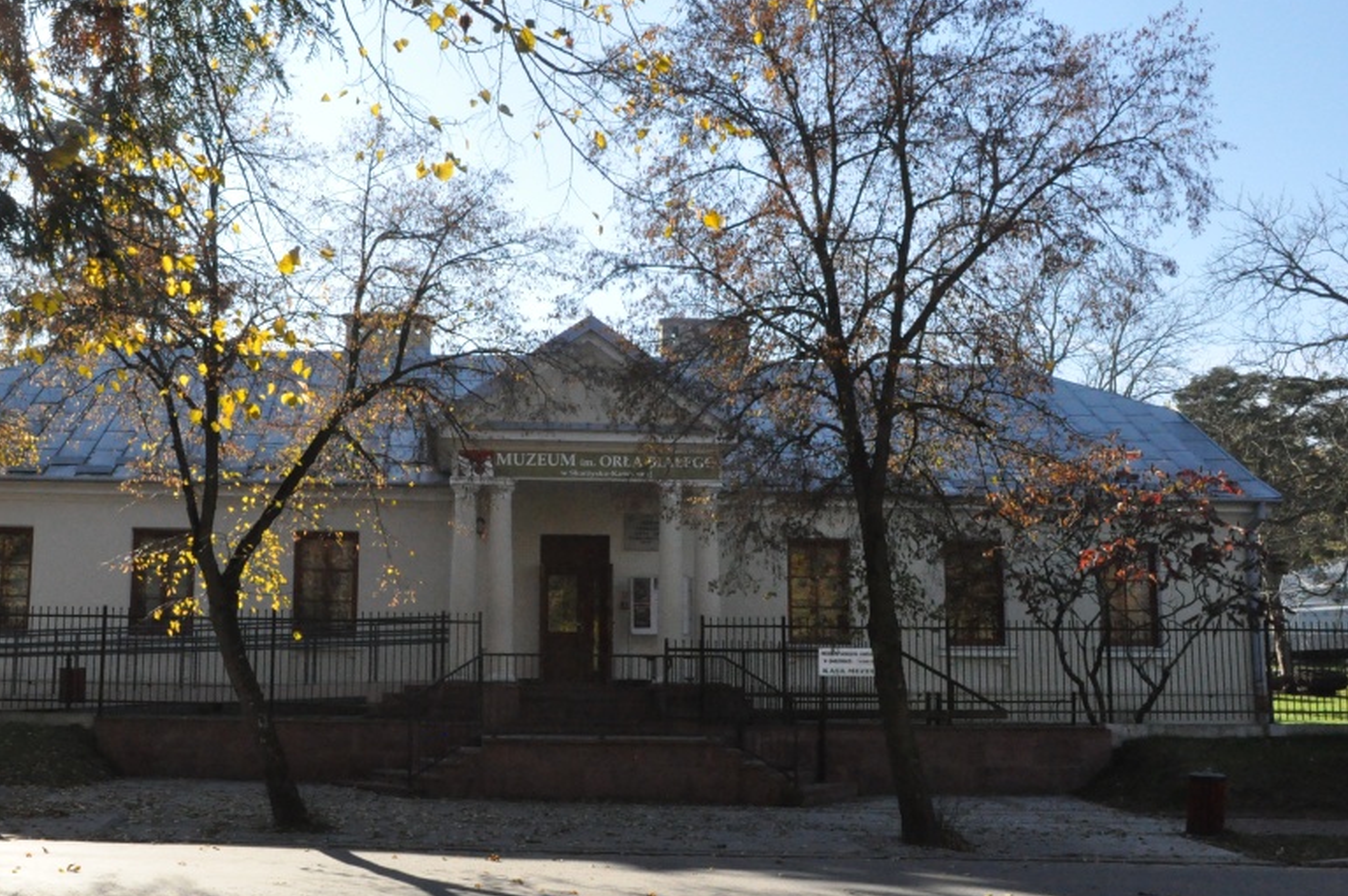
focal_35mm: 43
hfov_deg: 45.2
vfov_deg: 31.1
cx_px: 540
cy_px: 459
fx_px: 1609
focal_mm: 22
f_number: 14
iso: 3200
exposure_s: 1/800
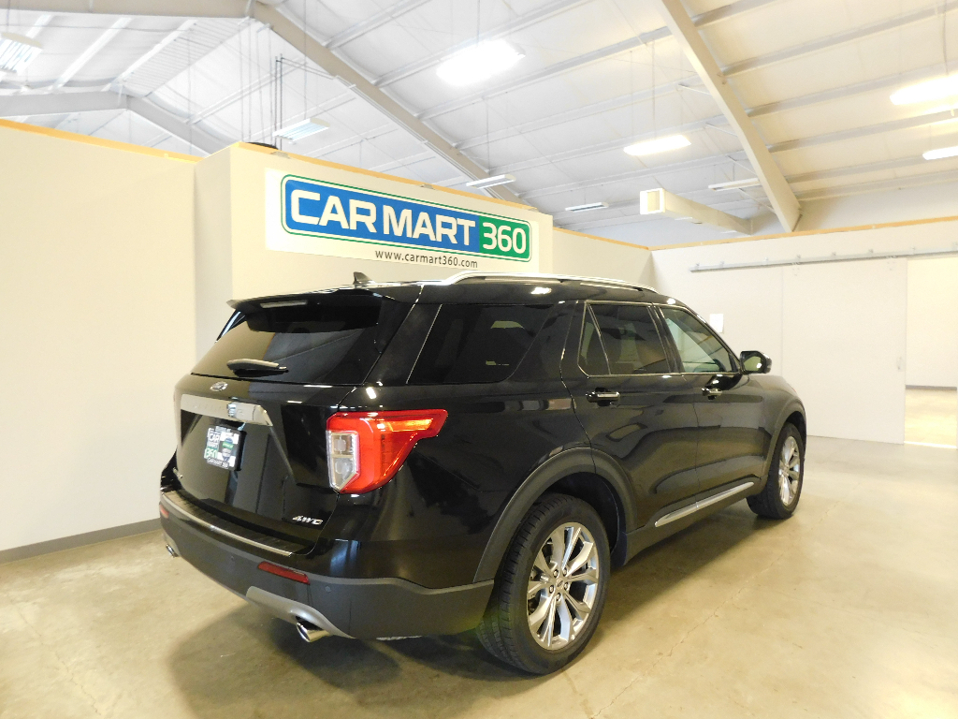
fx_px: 637
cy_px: 360
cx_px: 479
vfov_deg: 58.9
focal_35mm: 23
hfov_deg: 73.9
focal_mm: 4
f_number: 3
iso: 400
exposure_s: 1/13
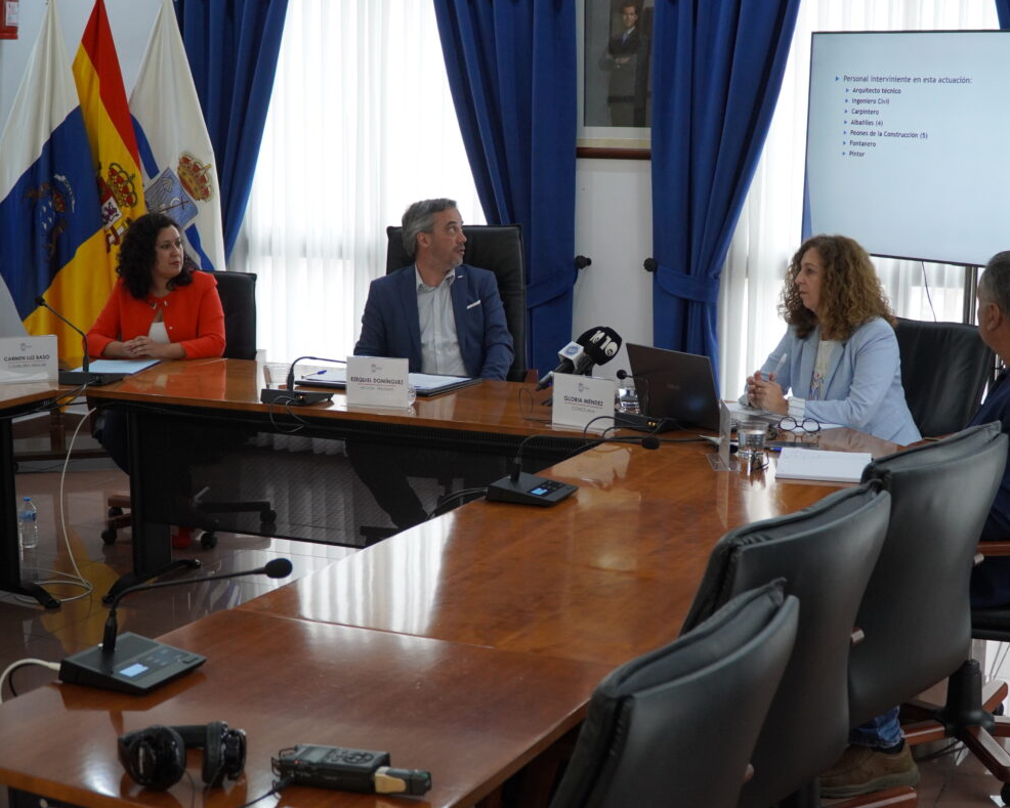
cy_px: 399
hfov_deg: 38.6
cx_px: 614
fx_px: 1435
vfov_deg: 31.5
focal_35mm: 48
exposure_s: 1/160
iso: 1250
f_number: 4
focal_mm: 28
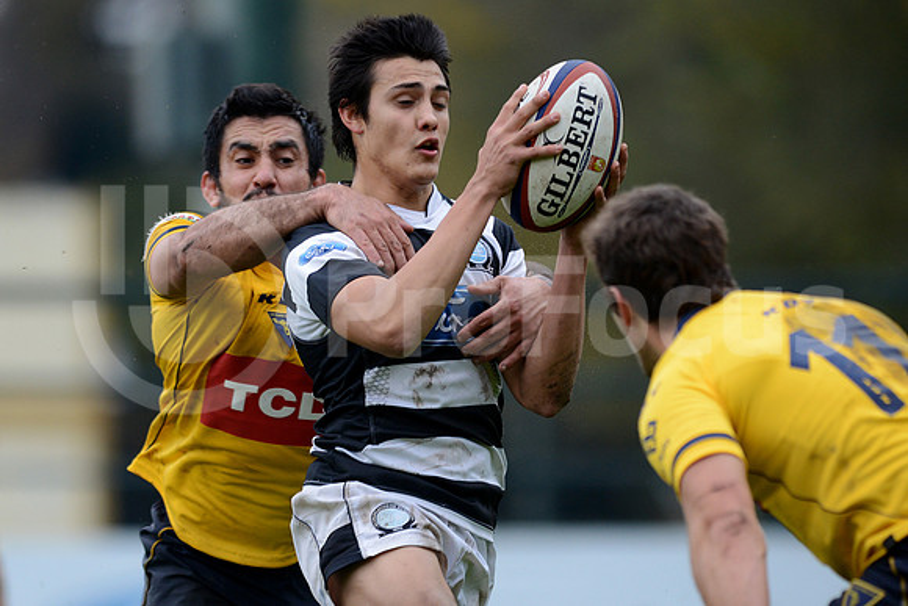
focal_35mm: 420
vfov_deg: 3.3
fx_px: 10595
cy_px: 303
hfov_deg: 4.9
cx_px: 454
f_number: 4
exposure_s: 1/800
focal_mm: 420
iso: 1100
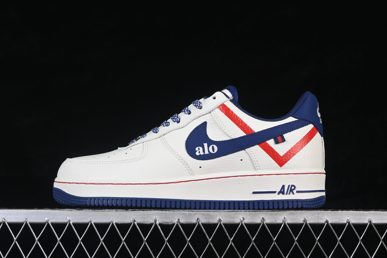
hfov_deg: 27.0
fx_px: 806
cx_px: 194
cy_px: 129
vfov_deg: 18.2
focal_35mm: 75
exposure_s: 1/80
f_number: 8
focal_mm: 50
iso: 160
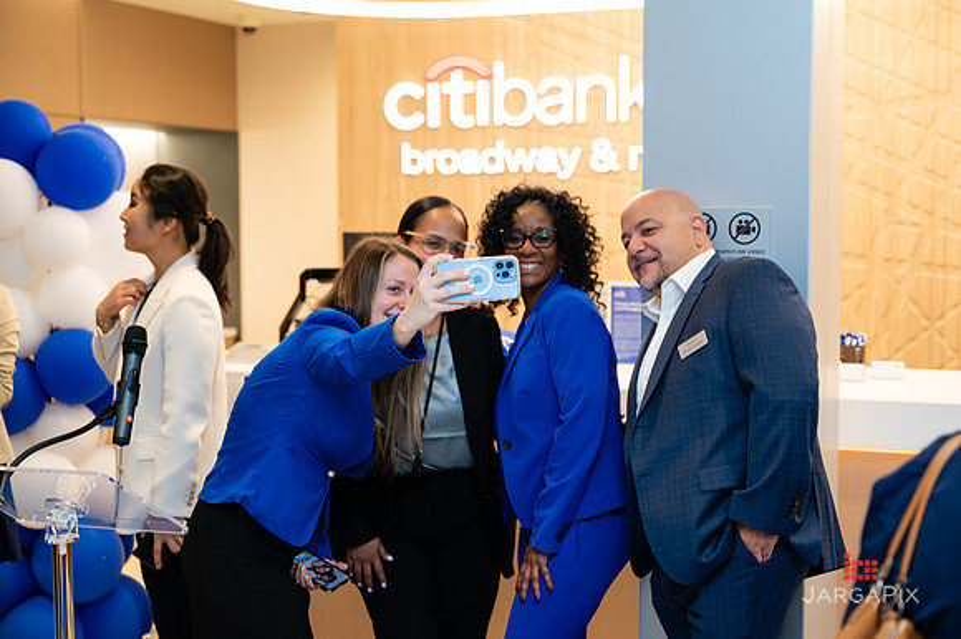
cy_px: 320
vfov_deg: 24.5
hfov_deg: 36.1
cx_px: 480
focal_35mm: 55
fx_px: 1474
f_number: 3.2
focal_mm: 55
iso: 400
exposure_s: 1/160
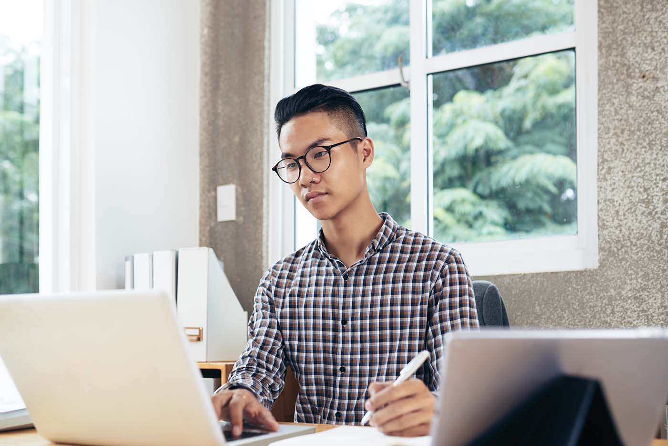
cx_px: 334
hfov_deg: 54.4
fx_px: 650
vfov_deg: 37.9
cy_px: 223
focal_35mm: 35
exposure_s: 1/160
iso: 64
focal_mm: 35
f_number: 2.8
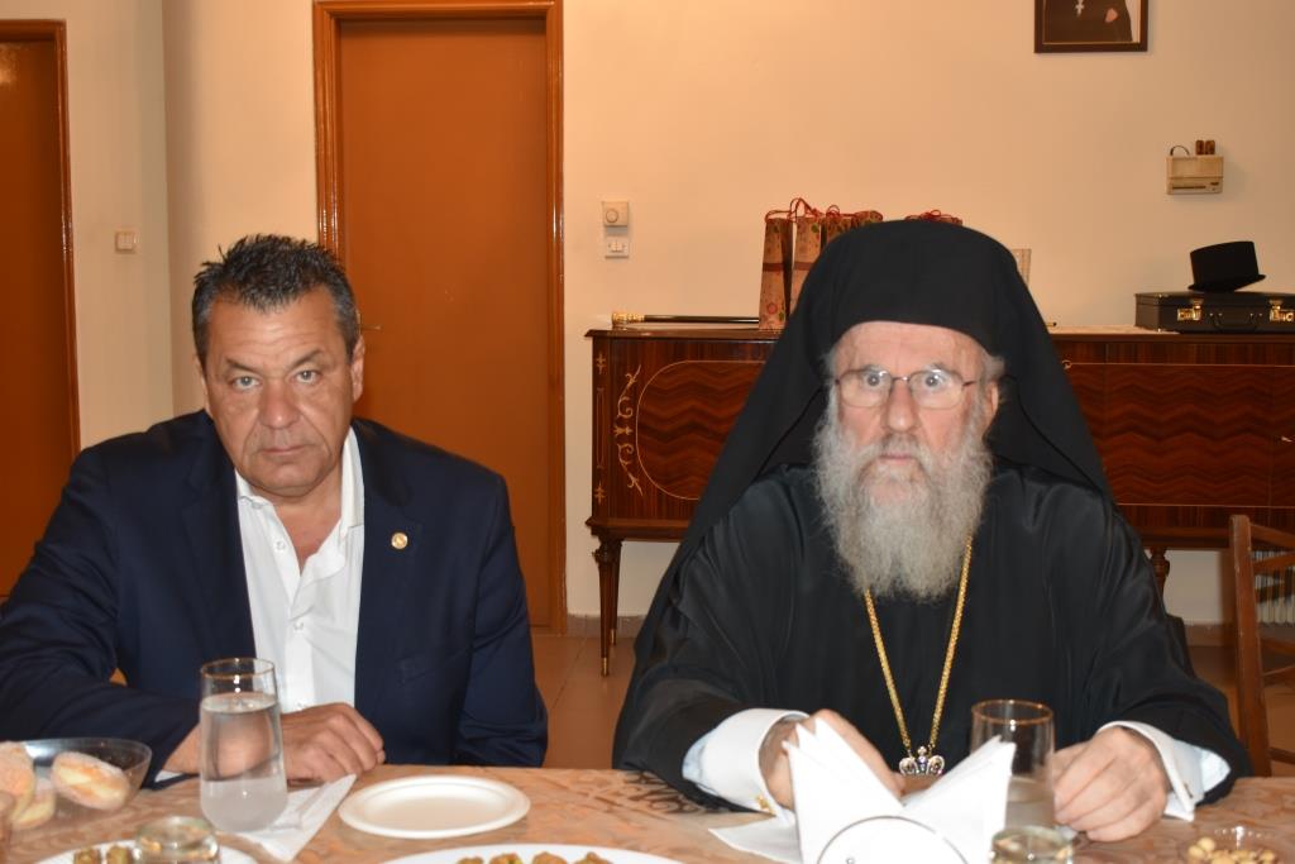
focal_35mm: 46
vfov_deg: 29.0
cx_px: 648
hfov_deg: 42.3
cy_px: 432
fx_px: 1673
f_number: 5.6
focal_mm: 31
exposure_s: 1/30
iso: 500
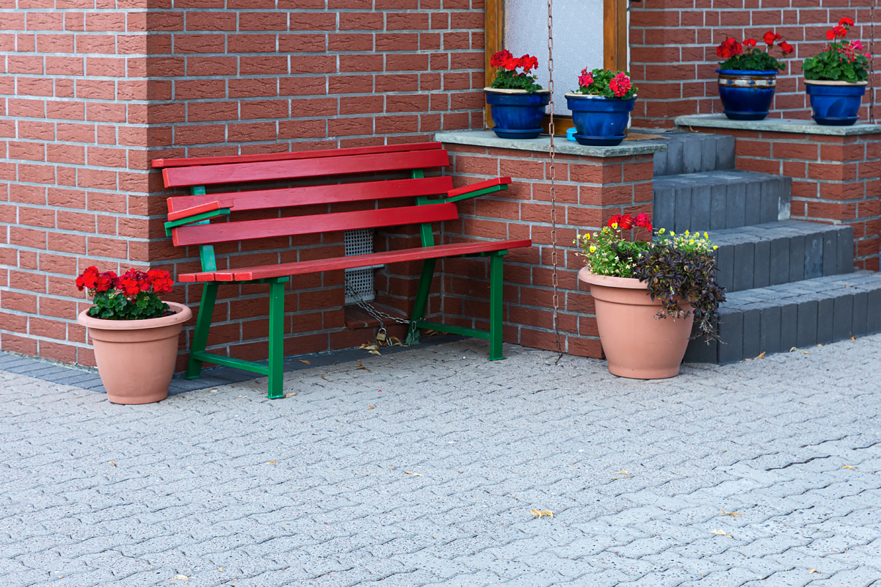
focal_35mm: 72
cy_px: 294
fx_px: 1762
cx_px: 440
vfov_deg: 18.9
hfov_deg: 28.1
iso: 200
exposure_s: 1/50
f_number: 7.1
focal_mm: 48
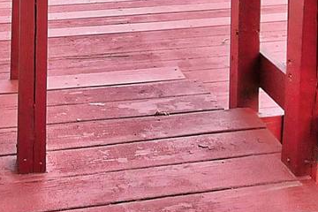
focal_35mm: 60
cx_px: 76
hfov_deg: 32.7
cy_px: -197
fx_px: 530
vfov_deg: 17.3
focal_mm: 10
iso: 800
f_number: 8
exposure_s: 1/100
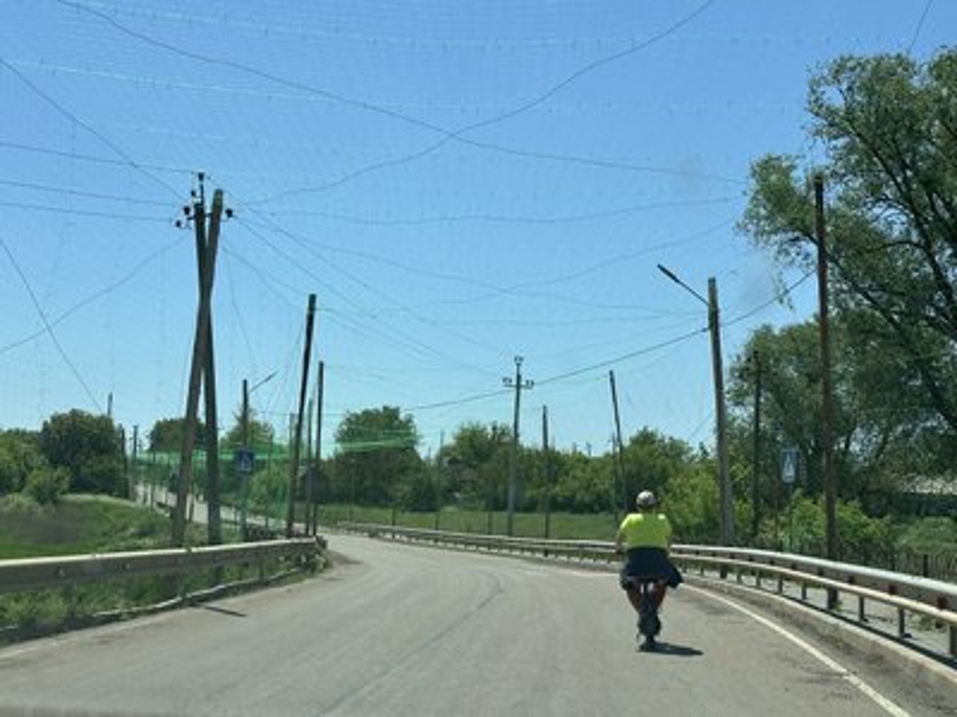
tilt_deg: +4.7
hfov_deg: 39.7
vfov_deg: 30.3
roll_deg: -0.8
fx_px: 1327
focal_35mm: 48
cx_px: 478
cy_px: 358
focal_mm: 6.86
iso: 64
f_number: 1.78
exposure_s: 1/5556
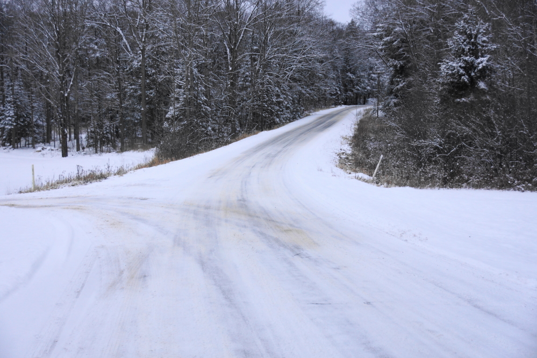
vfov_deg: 25.8
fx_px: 783
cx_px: 268
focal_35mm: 52
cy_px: 179
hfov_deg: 37.9
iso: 320
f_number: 4.5
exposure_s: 1/60
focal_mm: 35
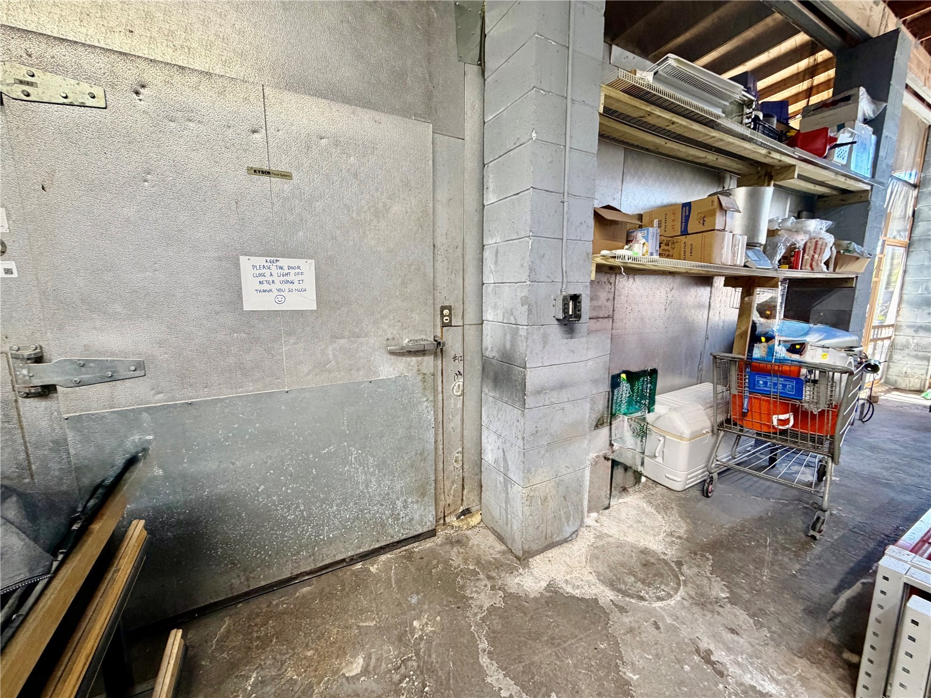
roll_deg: +0.4
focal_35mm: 14
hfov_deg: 102.1
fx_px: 377
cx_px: 466
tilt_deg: -9.1
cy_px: 349
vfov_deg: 85.7
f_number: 2.2
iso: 250
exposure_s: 1/60
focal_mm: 2.22
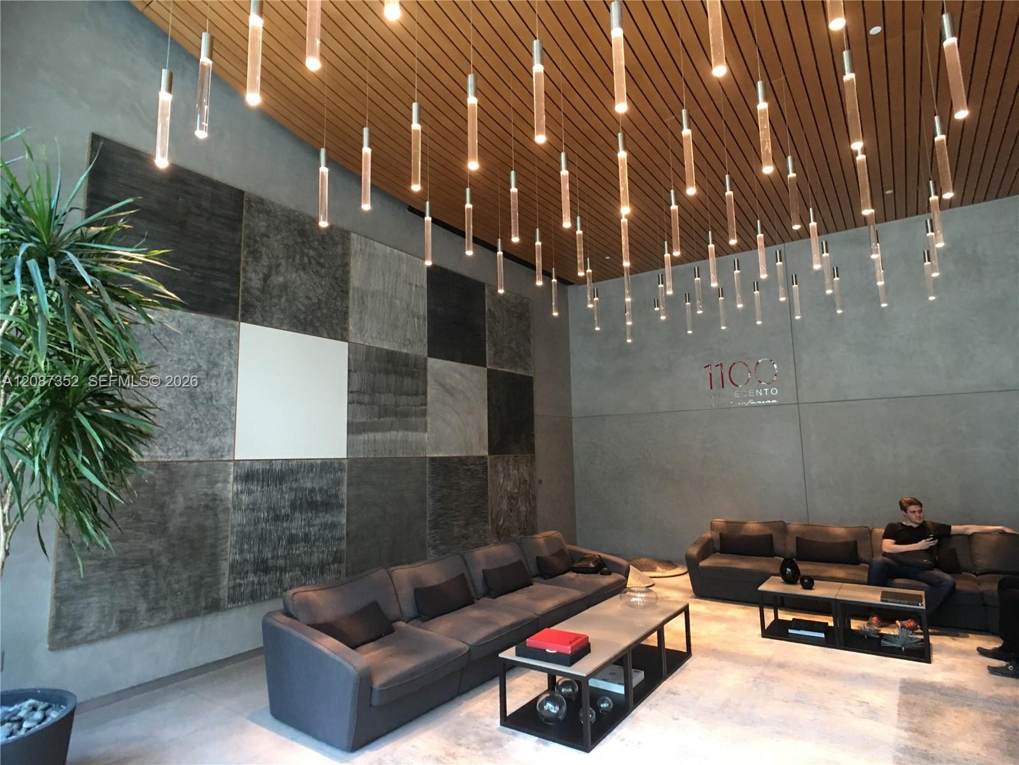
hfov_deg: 61.7
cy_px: 382
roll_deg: +0.4
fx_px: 854
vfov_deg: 48.2
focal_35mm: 29
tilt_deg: +8.1
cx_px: 510
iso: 80
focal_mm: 4.15
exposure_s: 1/15
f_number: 2.2
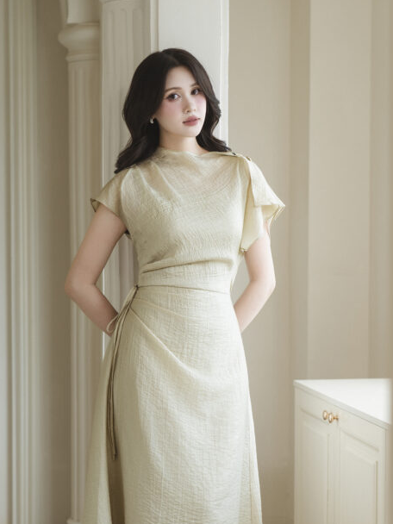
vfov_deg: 22.1
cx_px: 157
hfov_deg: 16.8
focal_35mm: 88
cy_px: 357
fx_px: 1332
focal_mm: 56
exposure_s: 1/200
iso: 250
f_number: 3.2
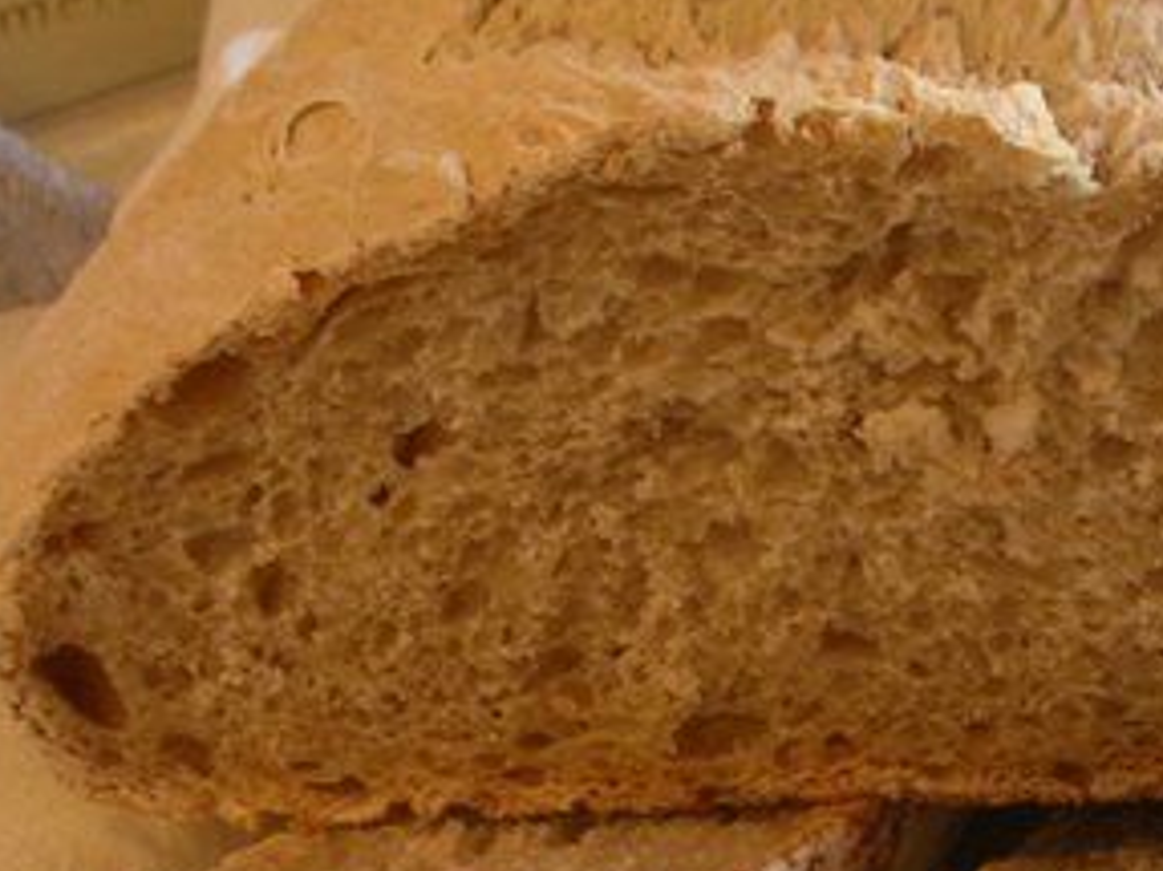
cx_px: 1058
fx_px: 2619
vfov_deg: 18.7
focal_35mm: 78
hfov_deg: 24.3
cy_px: 733
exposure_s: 1/9.7
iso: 50
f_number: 3
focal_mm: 5.8
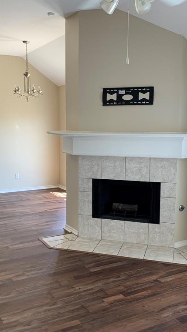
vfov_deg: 52.8
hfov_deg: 31.2
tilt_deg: -6.1
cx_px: 85
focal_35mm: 38
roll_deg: +0.4
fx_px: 335
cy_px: 165
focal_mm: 4.25
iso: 100
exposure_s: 1/101
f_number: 1.8
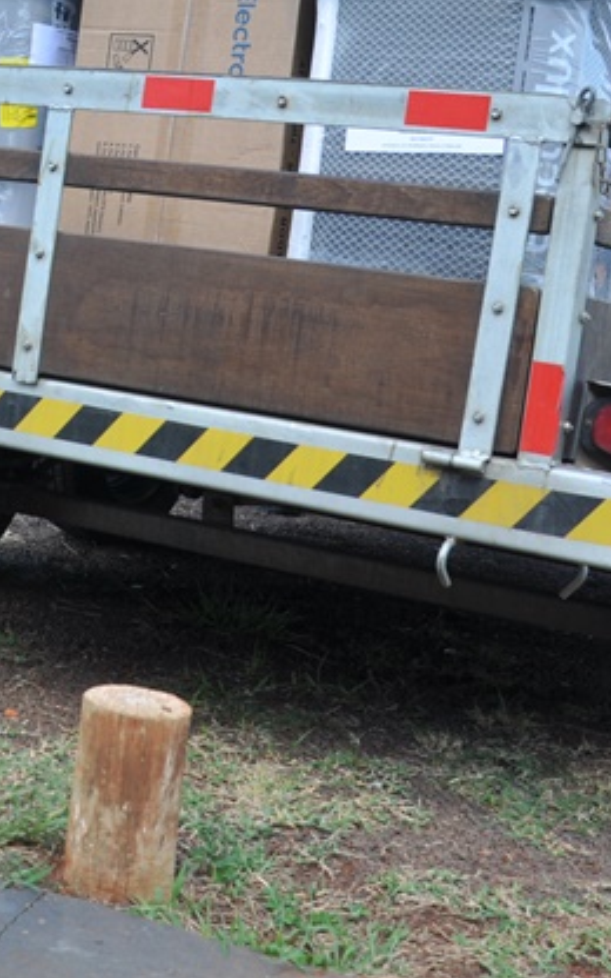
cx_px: -76
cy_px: 320
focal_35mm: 66
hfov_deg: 18.9
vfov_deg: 30.8
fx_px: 1758
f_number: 7.1
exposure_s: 1/200
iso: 200
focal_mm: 18
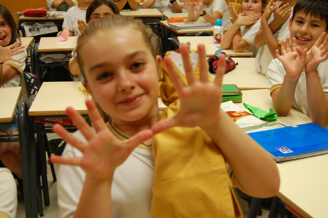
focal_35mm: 48
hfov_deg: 41.1
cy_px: 109
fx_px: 437
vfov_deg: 28.0
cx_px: 164
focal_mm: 32
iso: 400
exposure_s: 1/40
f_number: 4.5
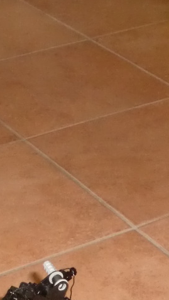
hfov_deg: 9.8
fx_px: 988
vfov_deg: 16.9
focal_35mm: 124
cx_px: 114
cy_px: 298
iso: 400
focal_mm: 5.58
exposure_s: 1/60
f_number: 2.8
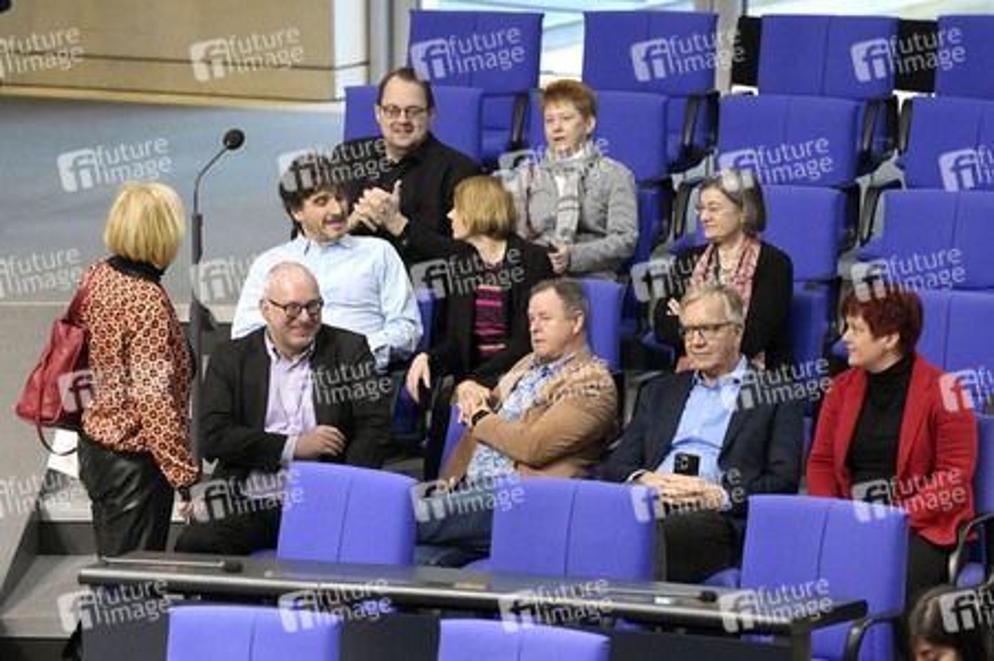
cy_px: 330
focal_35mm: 270
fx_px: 7449
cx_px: 497
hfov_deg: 7.6
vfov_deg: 5.1
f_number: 5.6
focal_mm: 270
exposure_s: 1/320
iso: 12800
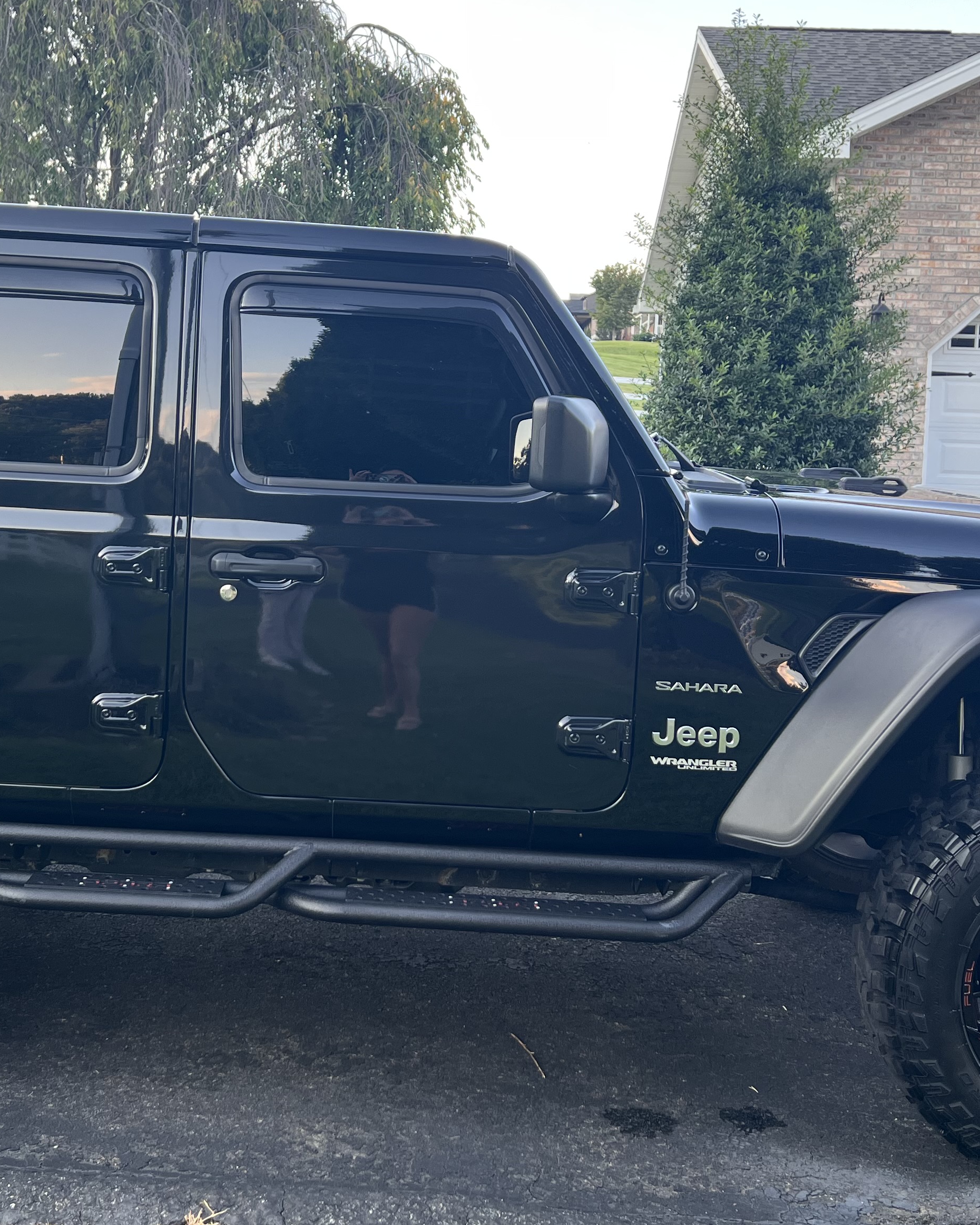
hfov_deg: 33.9
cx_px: 357
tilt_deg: -4.2
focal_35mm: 44
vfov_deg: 41.9
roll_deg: -2.6
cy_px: 524
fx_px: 1596
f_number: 1.5
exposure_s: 1/121
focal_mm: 5.7
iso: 40
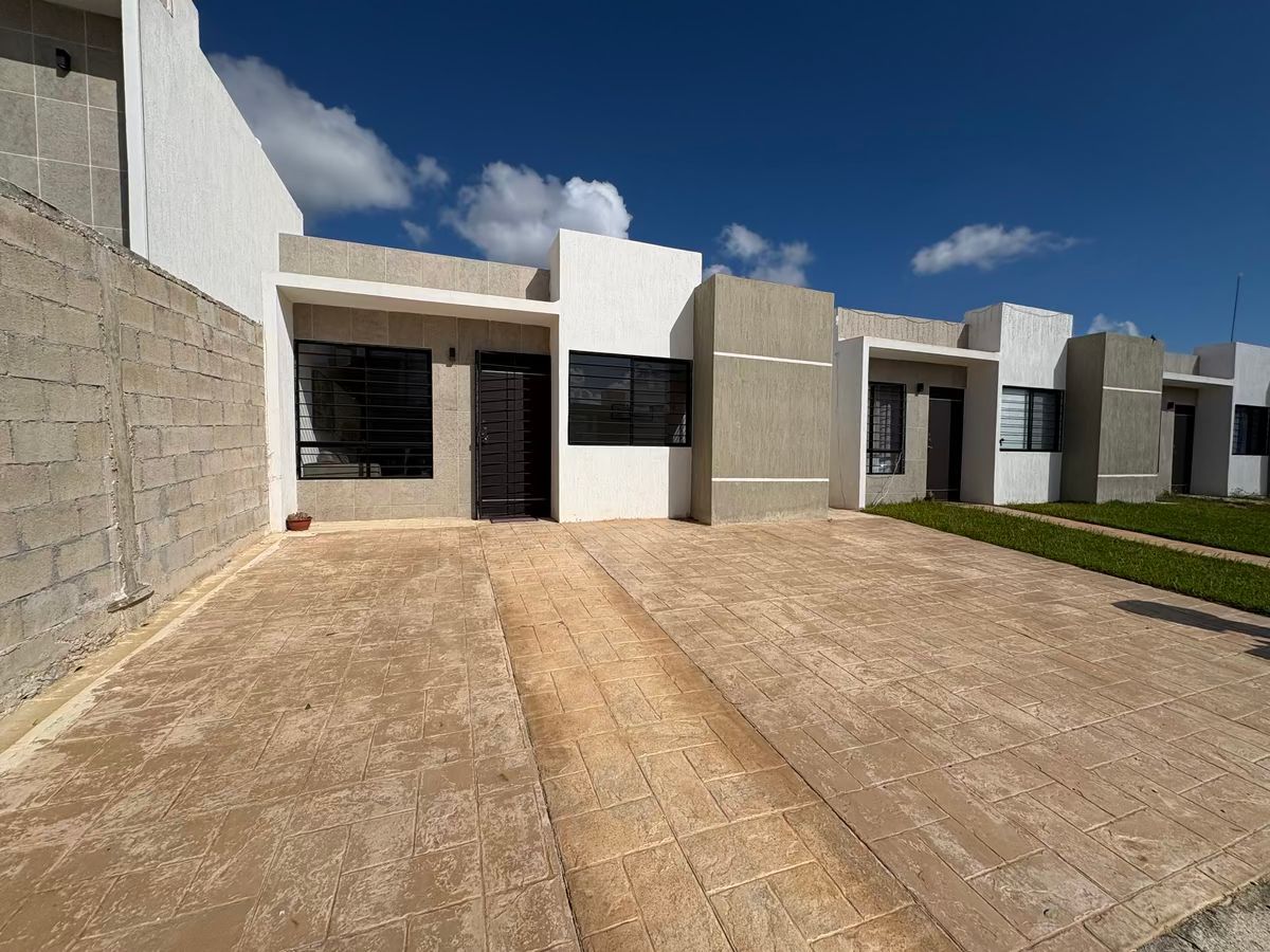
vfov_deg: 85.7
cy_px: 476
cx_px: 635
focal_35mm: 14
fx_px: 514
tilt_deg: -2.1
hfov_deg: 102.1
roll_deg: +0.7
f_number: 2.2
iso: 40
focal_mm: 2.22
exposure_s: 1/6135
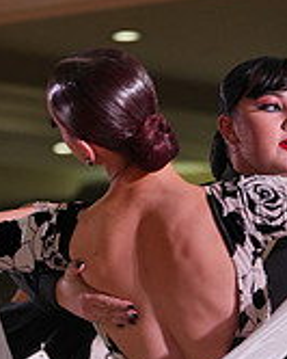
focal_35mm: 279
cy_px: 567
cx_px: 236
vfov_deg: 6.8
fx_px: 2960
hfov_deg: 5.5
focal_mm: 85
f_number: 2.8
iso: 800
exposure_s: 1/500
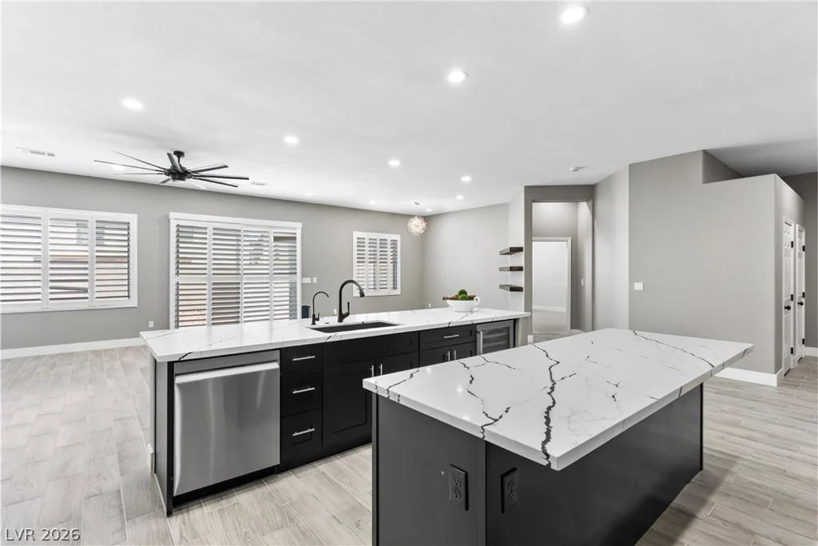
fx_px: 386
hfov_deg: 93.3
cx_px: 409
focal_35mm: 17
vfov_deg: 70.5
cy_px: 273
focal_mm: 17
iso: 500
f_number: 8
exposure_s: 1/125
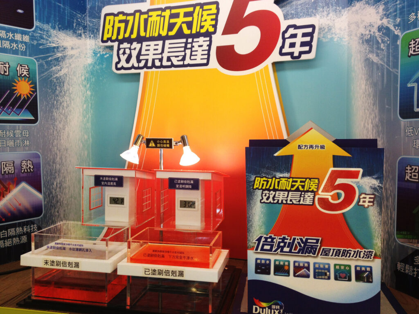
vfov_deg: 40.7
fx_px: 424
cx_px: 210
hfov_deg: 52.6
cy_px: 157
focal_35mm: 35
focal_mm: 4.28
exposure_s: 1/120
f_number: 2.4
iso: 80
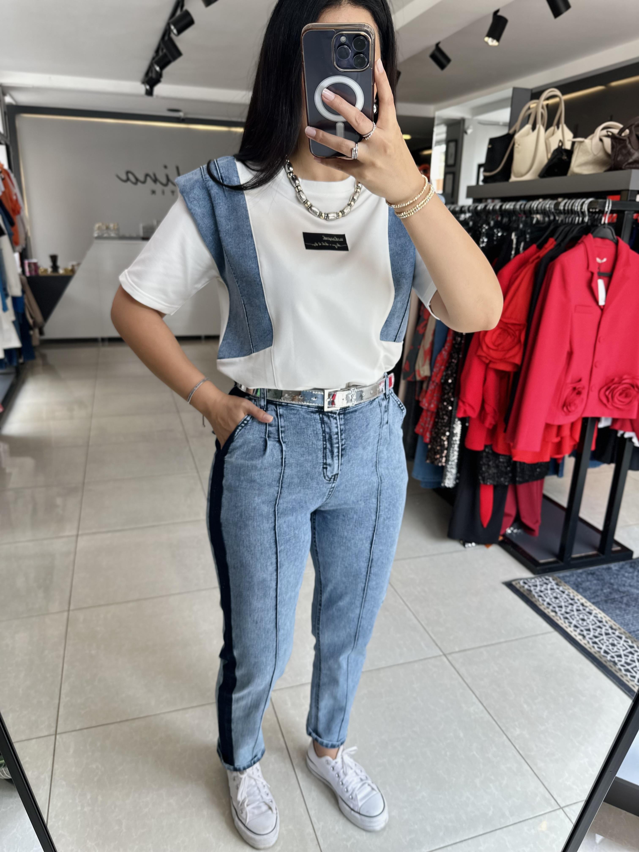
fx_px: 591
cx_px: 320
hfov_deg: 56.8
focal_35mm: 24
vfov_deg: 71.6
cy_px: 426
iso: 64
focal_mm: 6.86
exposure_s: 1/189
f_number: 1.78
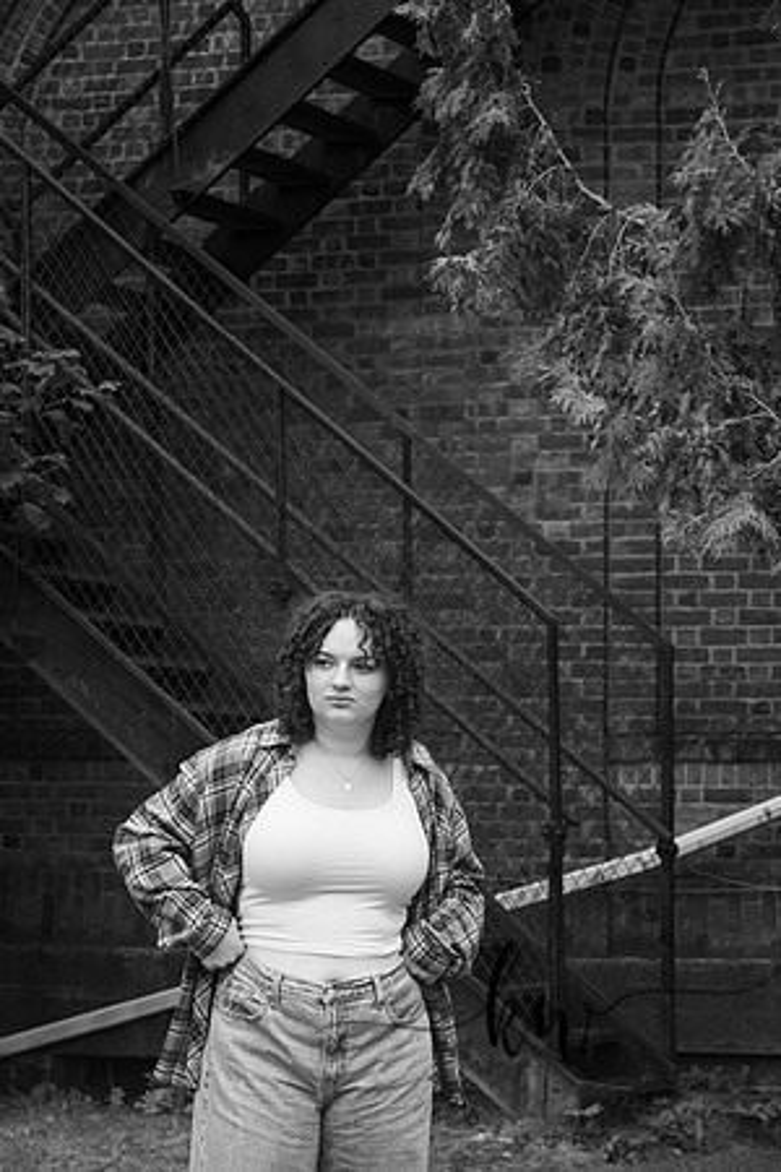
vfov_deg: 16.8
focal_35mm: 122
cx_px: 390
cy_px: 586
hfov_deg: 11.2
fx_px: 3970
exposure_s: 1/200
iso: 320
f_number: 11
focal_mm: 122
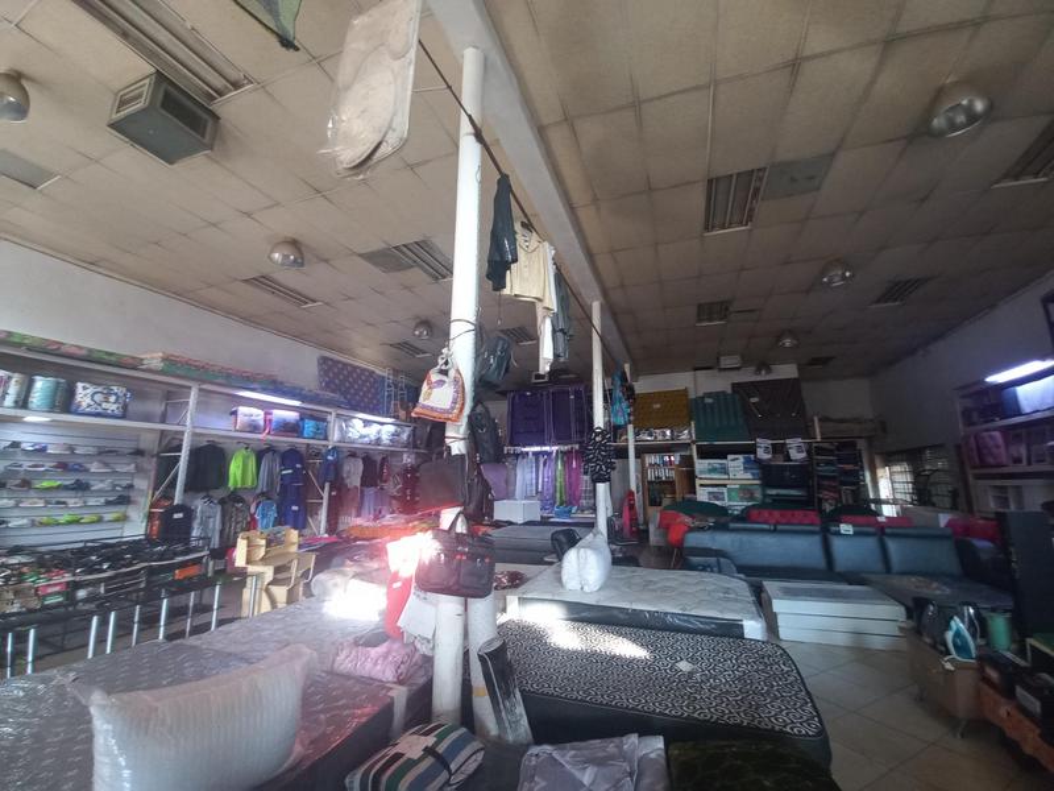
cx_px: 527
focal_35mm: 13
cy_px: 396
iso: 125
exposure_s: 1/33.3
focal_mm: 1.42
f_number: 2.2
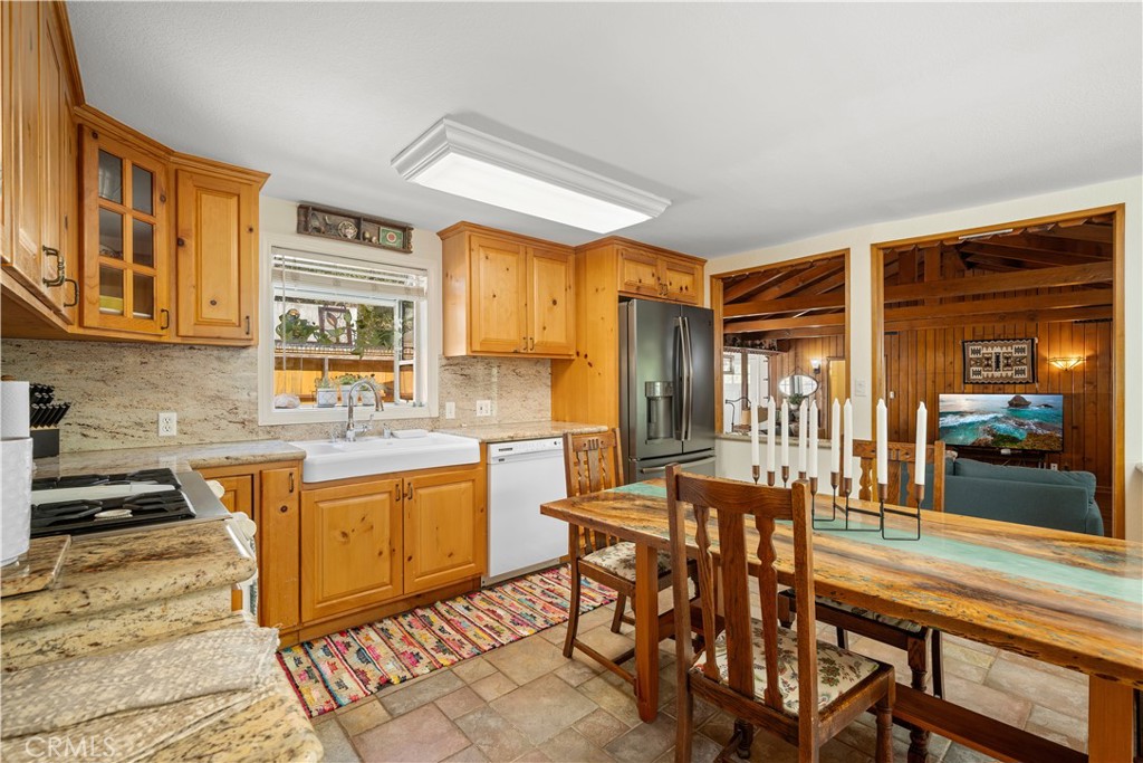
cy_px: 382
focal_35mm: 16
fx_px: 508
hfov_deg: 96.7
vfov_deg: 73.8
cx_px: 572
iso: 125
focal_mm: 16
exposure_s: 1
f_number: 8
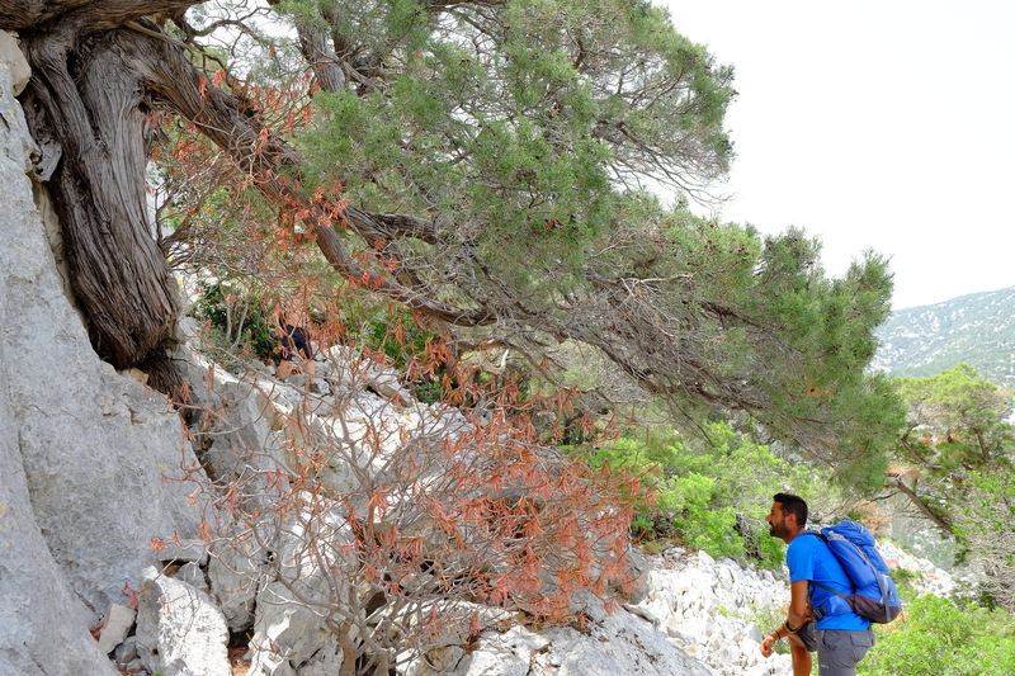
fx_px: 987
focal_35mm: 35
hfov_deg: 54.4
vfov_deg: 37.8
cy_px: 338
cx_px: 508
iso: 500
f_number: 8
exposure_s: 1/60
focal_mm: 23
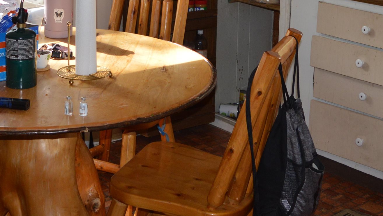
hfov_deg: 31.9
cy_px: -58
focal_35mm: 66
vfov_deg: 17.3
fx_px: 670
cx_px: 187
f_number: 4
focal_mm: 18
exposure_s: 1/125
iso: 400
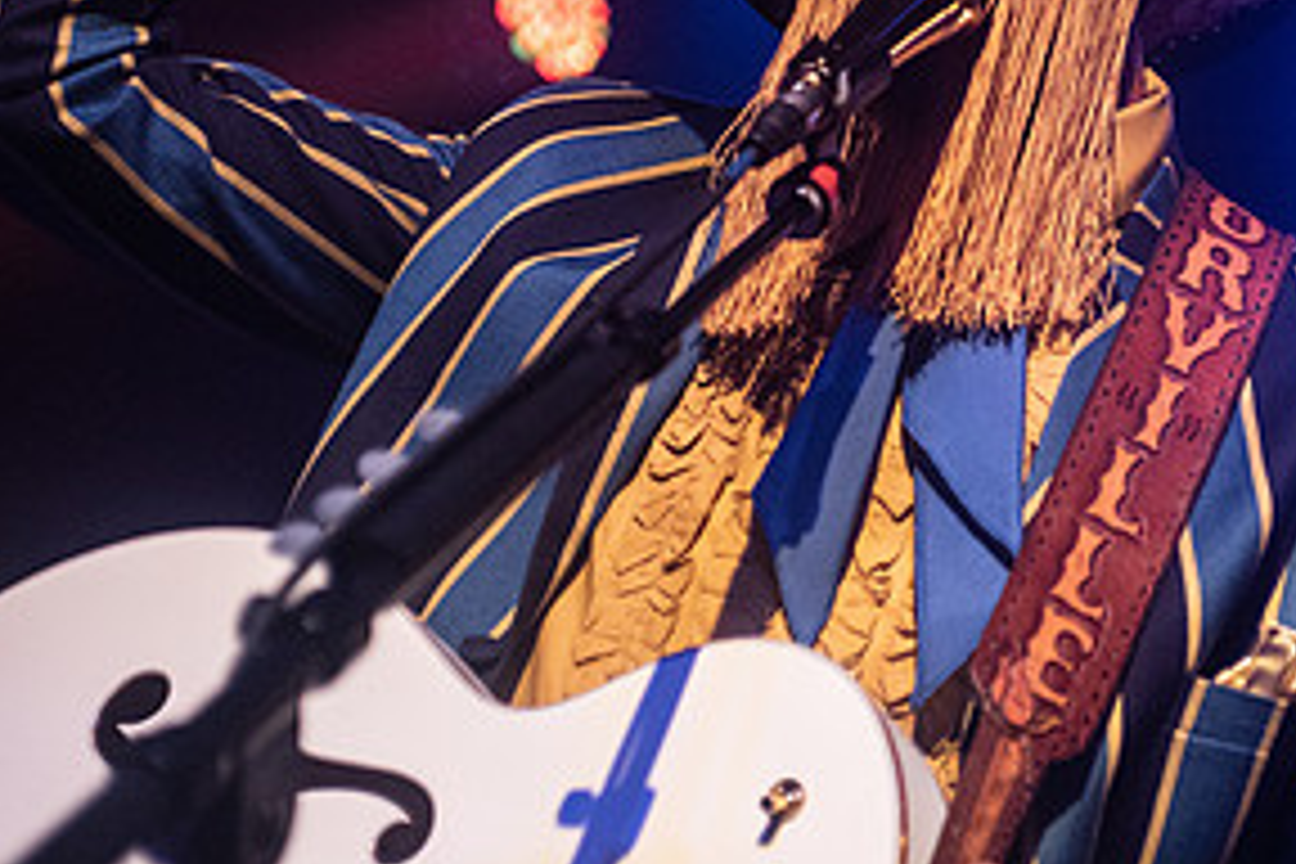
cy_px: 88
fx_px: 5076
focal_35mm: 141
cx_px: 1012
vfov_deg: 9.7
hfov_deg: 14.5
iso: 3200
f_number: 3.2
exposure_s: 1/250
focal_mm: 70
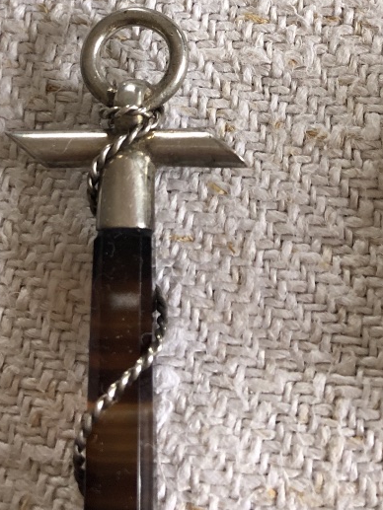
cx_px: 266
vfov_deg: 28.3
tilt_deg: -70.4
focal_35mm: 65
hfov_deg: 22.5
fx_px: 959
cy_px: 21
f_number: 1.8
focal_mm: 3.99
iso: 40
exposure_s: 1/24
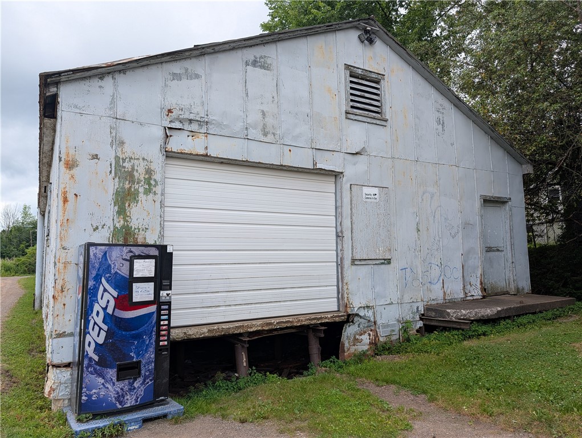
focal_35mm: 24
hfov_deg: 71.5
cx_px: 291
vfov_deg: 56.9
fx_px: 404
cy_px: 219
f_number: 1.68
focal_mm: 6.9
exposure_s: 1/499
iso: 29
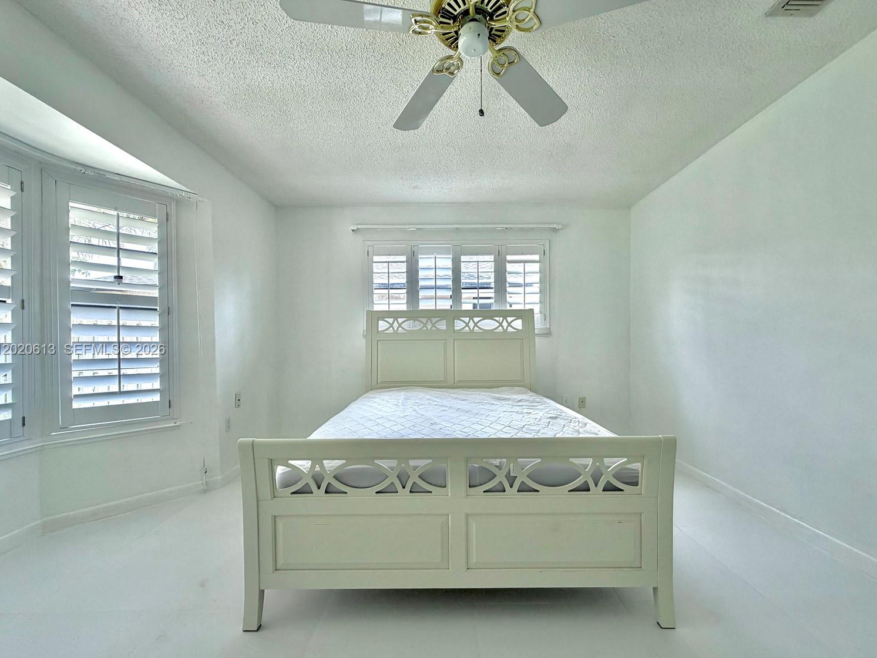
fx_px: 380
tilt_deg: -1.6
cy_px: 350
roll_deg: +1.3
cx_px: 452
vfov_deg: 81.7
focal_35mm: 15
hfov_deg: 98.1
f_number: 2.2
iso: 64
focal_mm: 2.22
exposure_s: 1/179
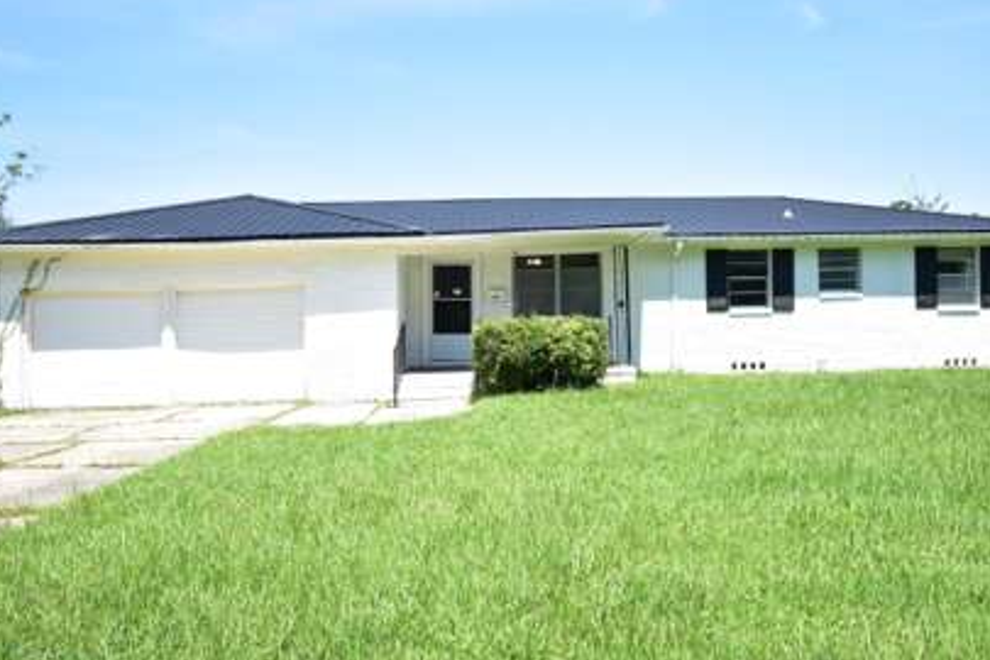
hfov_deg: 58.7
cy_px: 330
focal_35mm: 32
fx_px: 880
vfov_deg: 41.1
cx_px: 530
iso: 100
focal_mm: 18
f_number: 5.3
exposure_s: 1/200
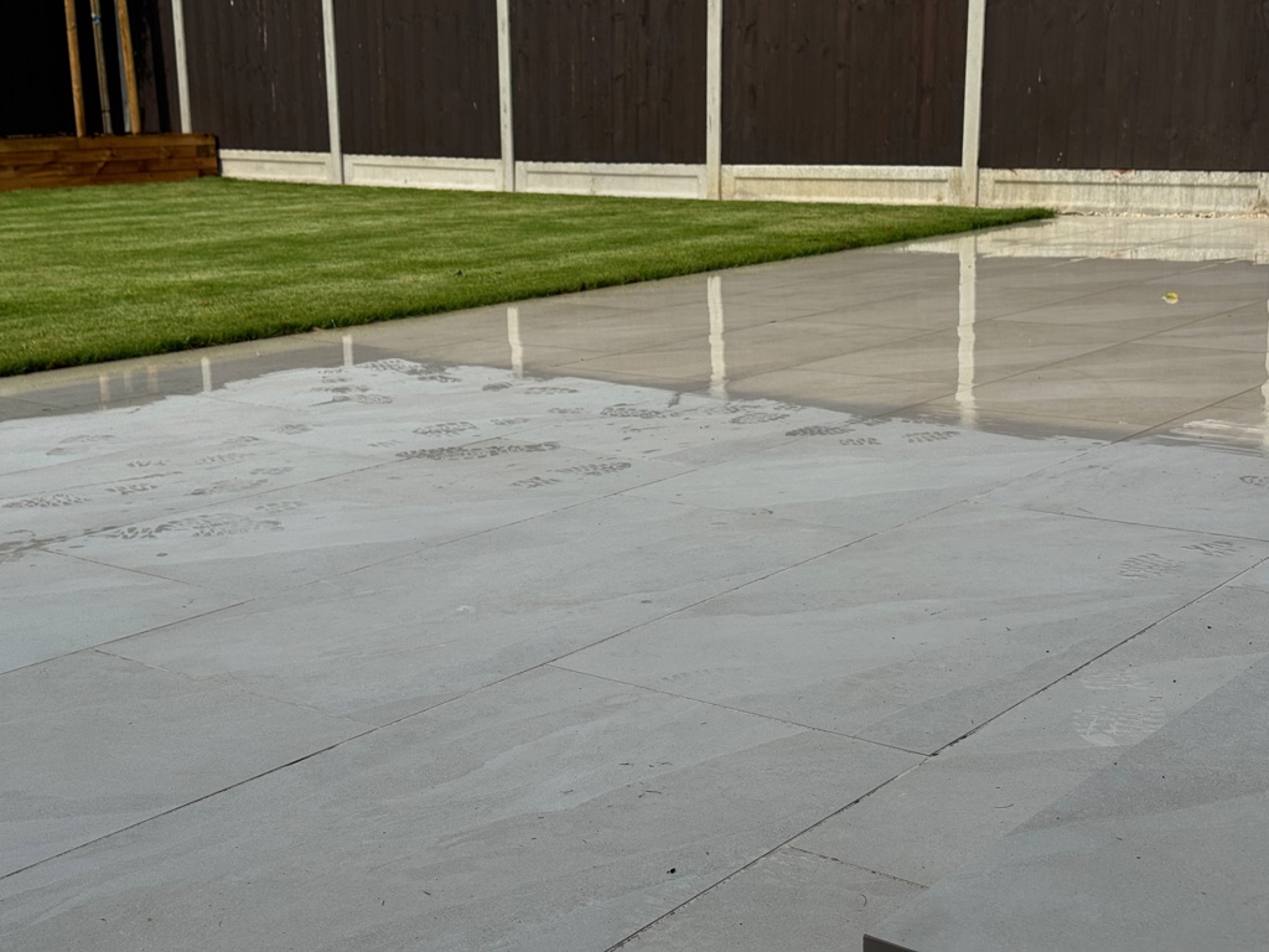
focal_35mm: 48
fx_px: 1760
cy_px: 476
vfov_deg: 30.3
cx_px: 634
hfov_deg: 39.7
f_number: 1.78
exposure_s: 1/3817
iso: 64
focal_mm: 6.76
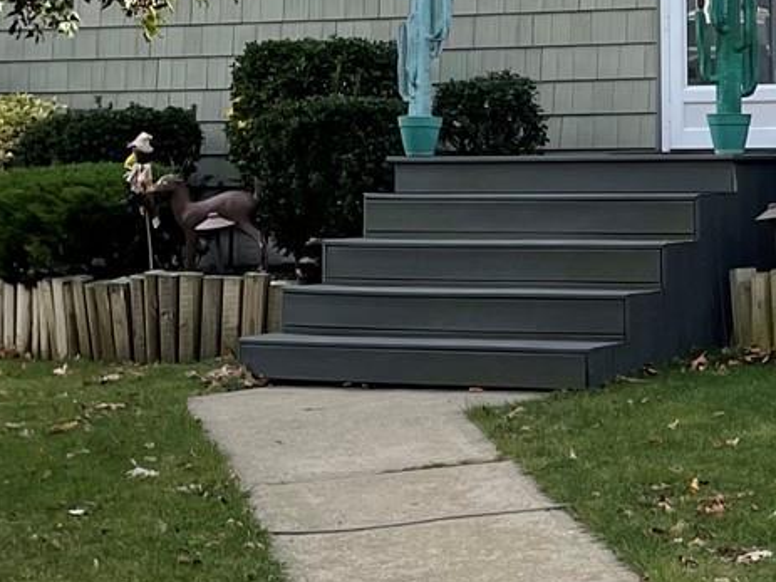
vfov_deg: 12.8
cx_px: 1287
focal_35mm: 115
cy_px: 134
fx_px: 2577
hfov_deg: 15.3
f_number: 1.6
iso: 32
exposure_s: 1/1276
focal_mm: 4.2
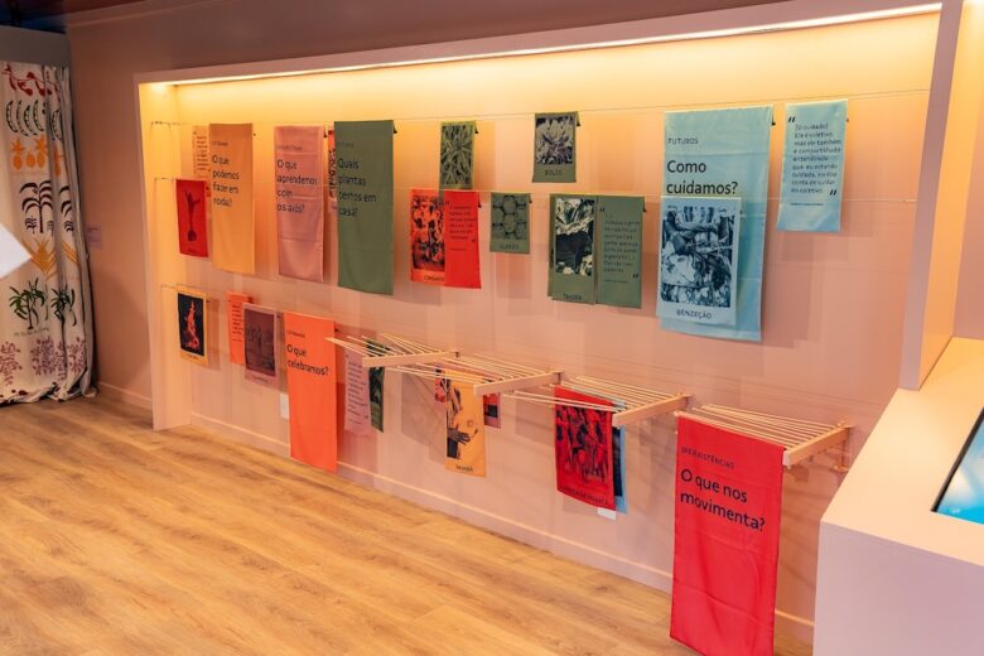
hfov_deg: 54.4
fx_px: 957
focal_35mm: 35
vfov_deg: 37.9
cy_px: 328
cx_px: 492
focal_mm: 35
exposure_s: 1/160
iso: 800
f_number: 4
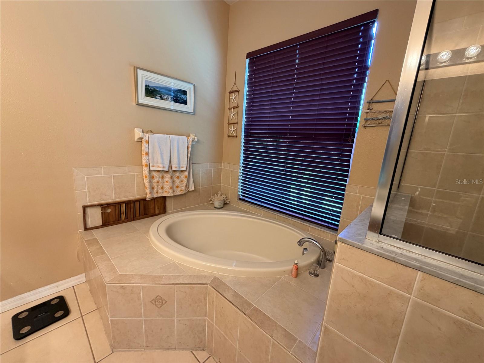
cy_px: 182
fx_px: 196
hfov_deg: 102.1
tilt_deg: -12.0
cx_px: 242
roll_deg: -3.9
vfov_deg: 85.7
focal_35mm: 14
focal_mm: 2.22
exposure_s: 1/60
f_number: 2.2
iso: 250
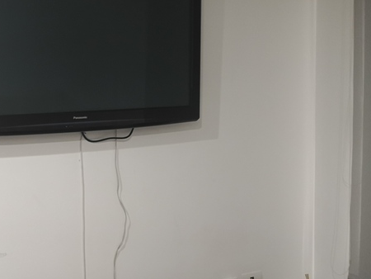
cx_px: 93
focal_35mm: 48
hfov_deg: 38.6
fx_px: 515
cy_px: 128
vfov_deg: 30.3
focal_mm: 3.95
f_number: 1.6
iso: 160
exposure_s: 1/50
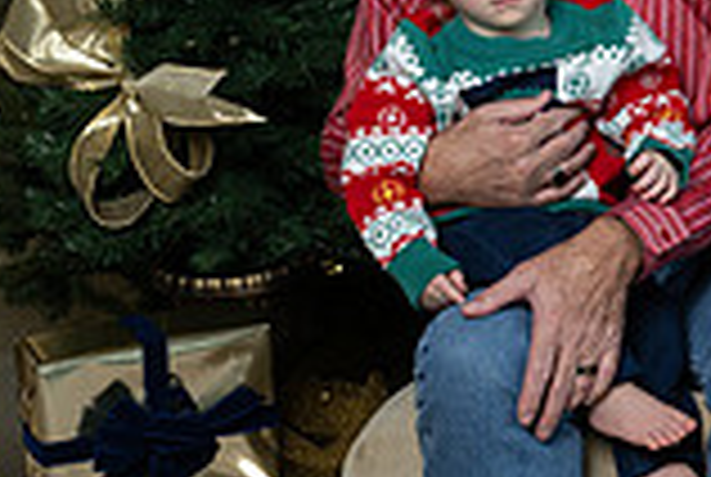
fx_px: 2612
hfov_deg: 14.1
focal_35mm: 132
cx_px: 1197
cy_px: -115
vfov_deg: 10.2
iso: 400
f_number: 7.1
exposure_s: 1/60
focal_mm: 36
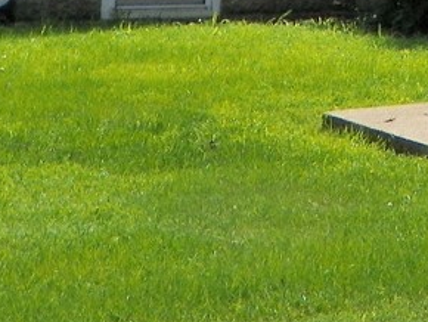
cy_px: -406
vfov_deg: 6.0
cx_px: 654
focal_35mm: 238
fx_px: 2945
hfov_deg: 8.1
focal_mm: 8.5
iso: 64
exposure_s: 1/500
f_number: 5
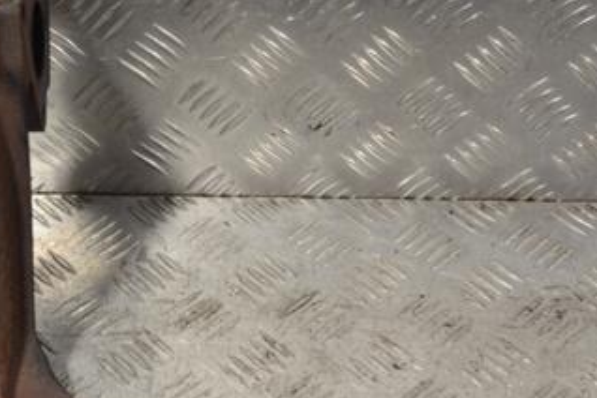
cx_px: 272
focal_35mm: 68
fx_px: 1128
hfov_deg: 29.6
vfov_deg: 19.8
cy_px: 312
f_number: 4
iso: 100
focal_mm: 24
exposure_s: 1/40
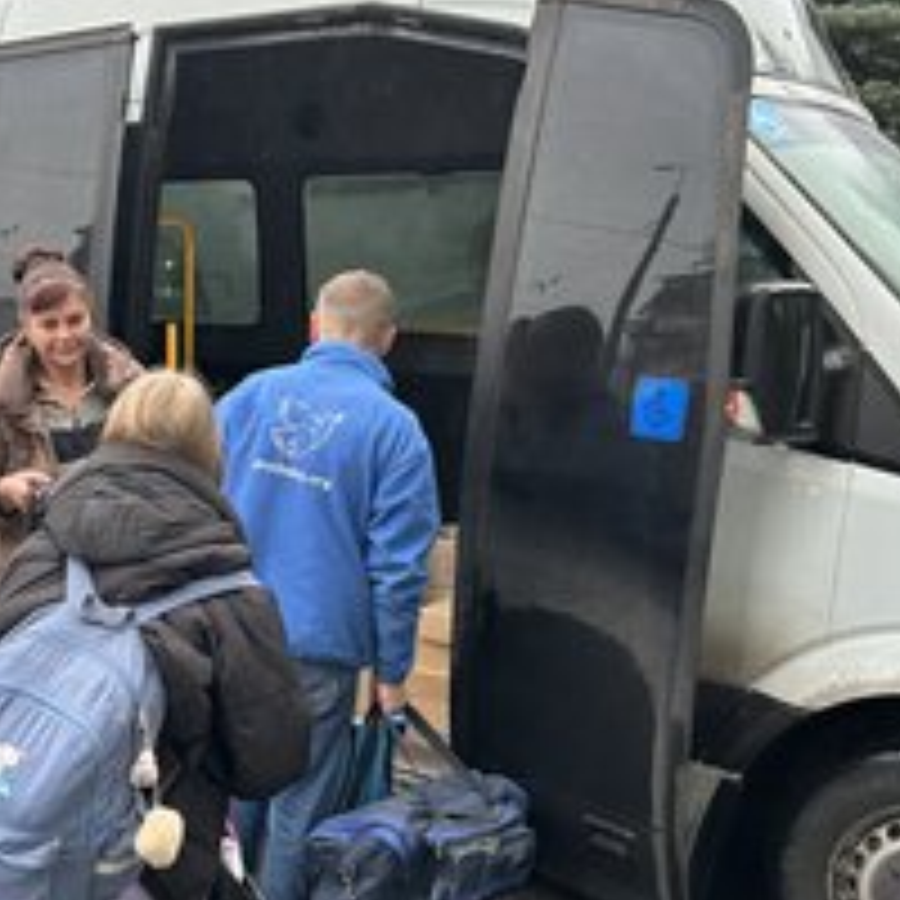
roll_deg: +1.7
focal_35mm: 46
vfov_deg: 36.7
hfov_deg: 35.6
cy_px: 540
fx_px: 1353
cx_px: 176
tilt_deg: -13.6
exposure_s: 1/60
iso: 320
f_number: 1.5
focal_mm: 5.7
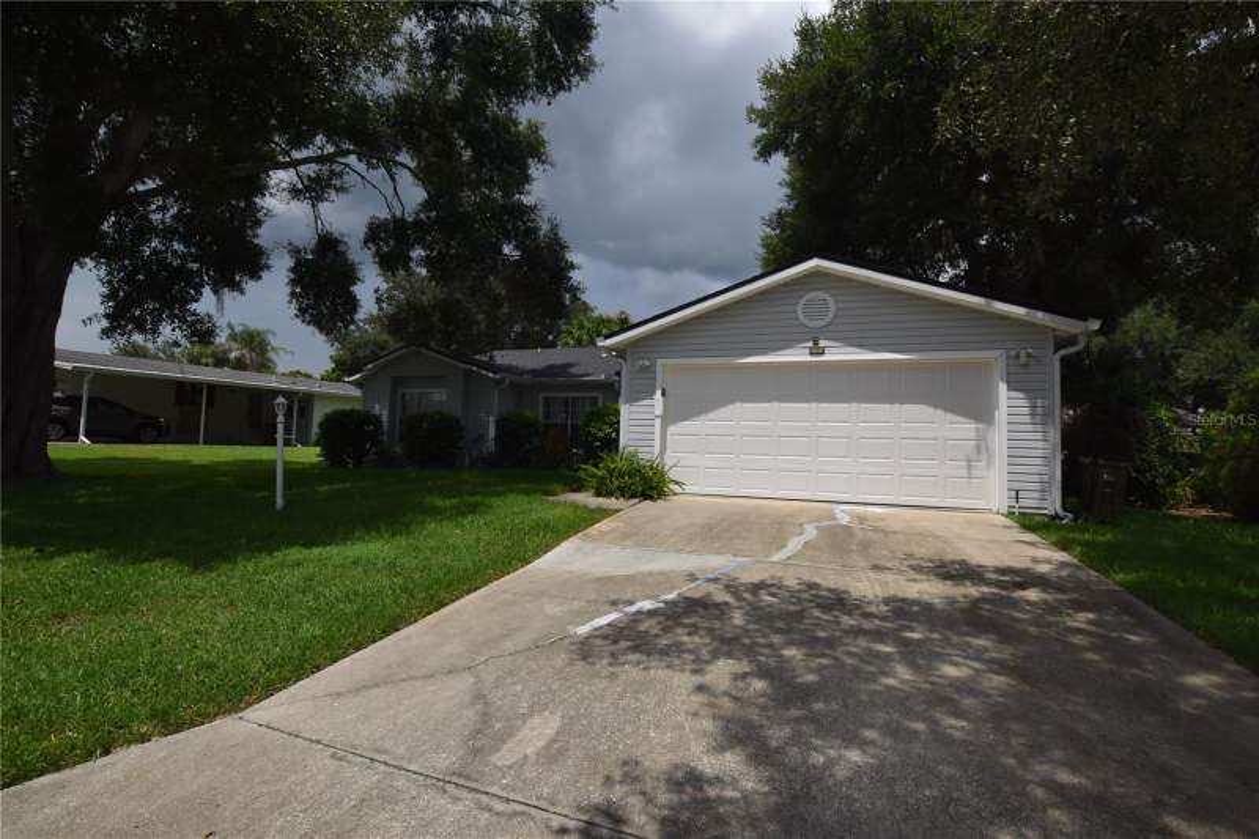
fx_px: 524
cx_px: 630
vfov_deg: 77.3
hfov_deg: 100.4
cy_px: 420
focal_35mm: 15
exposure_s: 1/200
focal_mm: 10
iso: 100
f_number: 11
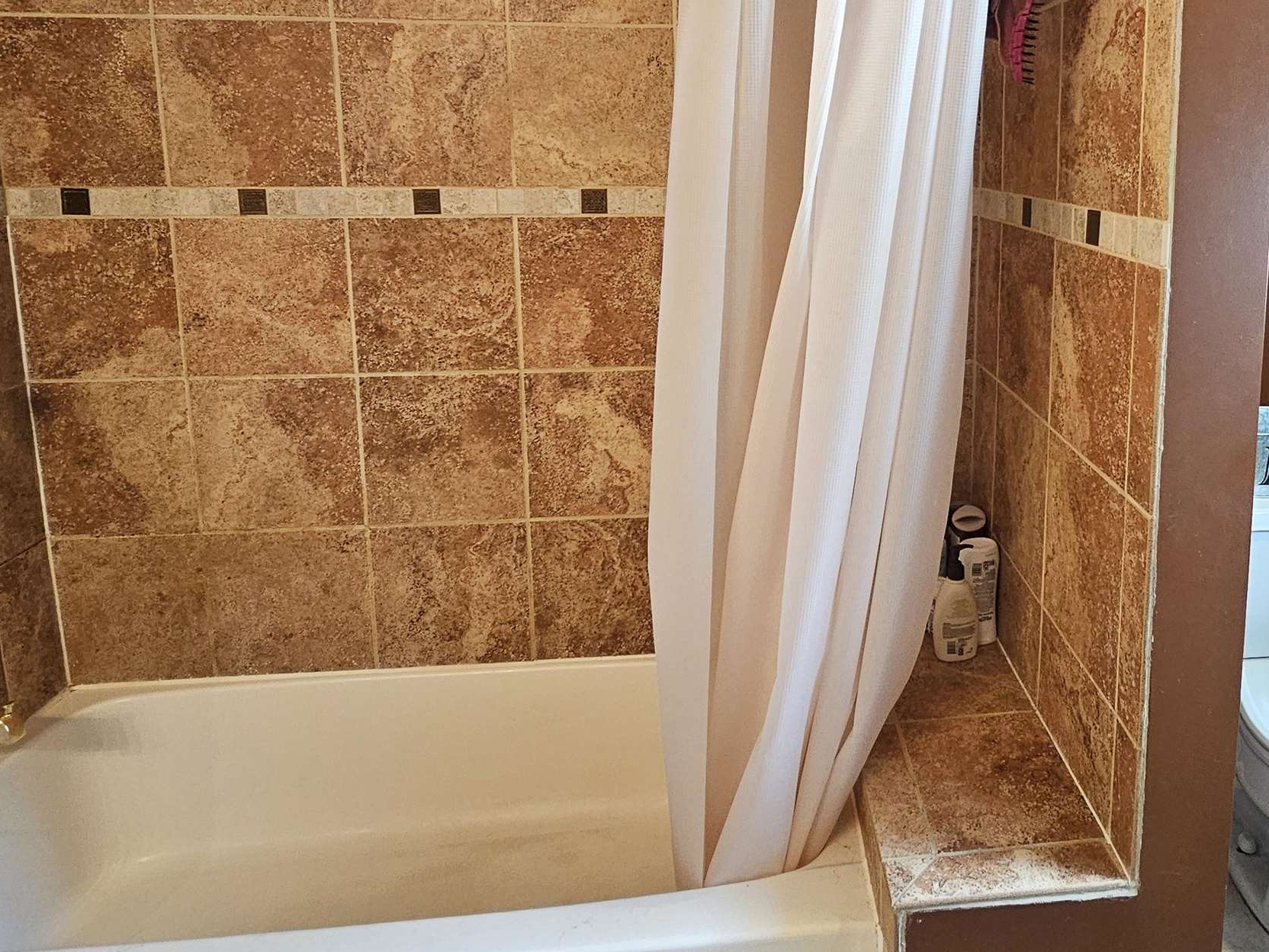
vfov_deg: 55.1
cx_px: 828
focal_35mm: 24
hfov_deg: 69.9
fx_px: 880
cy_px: 283
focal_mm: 2.2
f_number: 2.2
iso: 400
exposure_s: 1/60
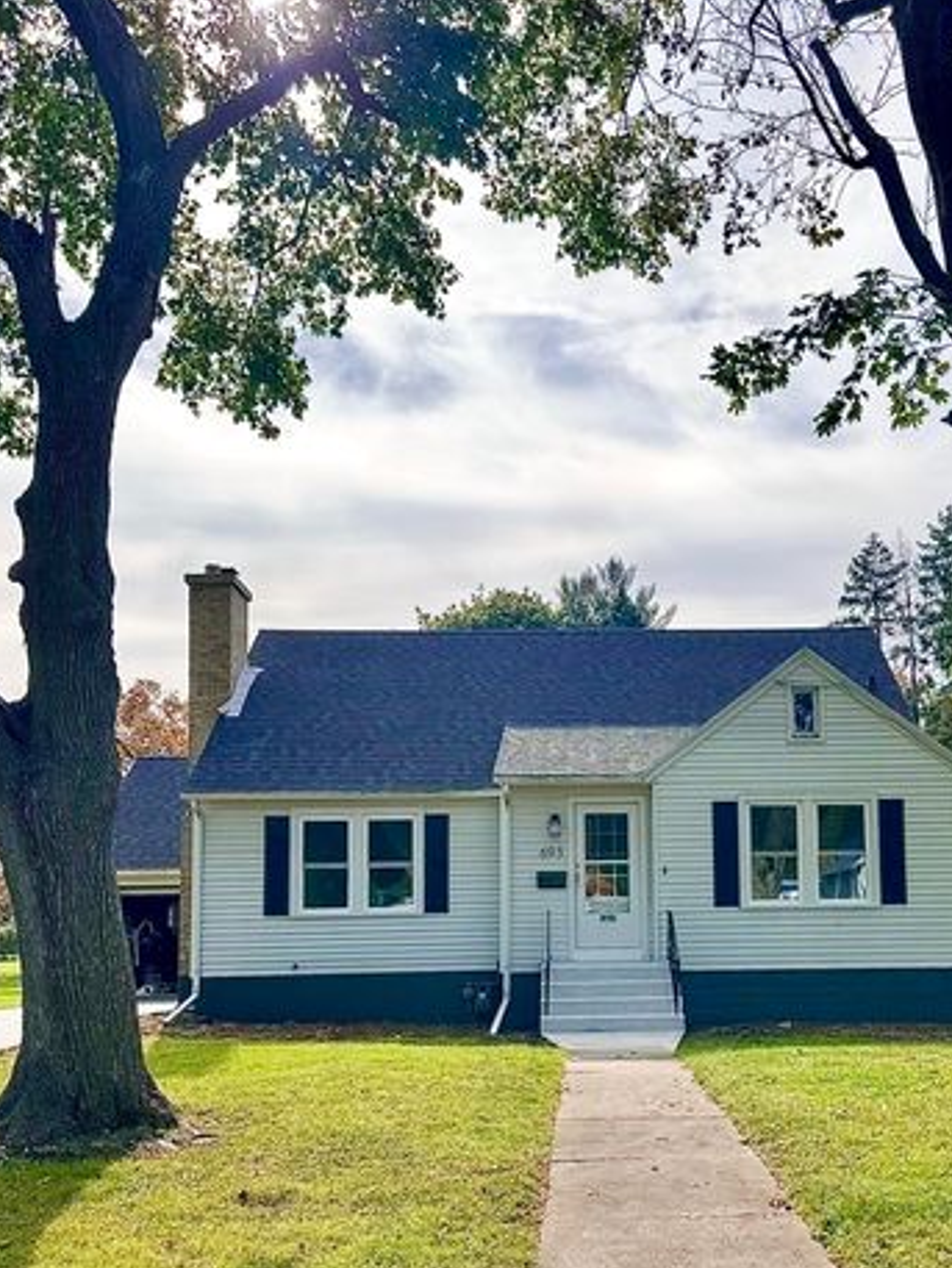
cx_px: 633
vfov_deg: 52.0
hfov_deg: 40.2
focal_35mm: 35
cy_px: 798
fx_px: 1283
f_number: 1.78
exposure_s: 1/6623
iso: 80
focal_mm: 6.86
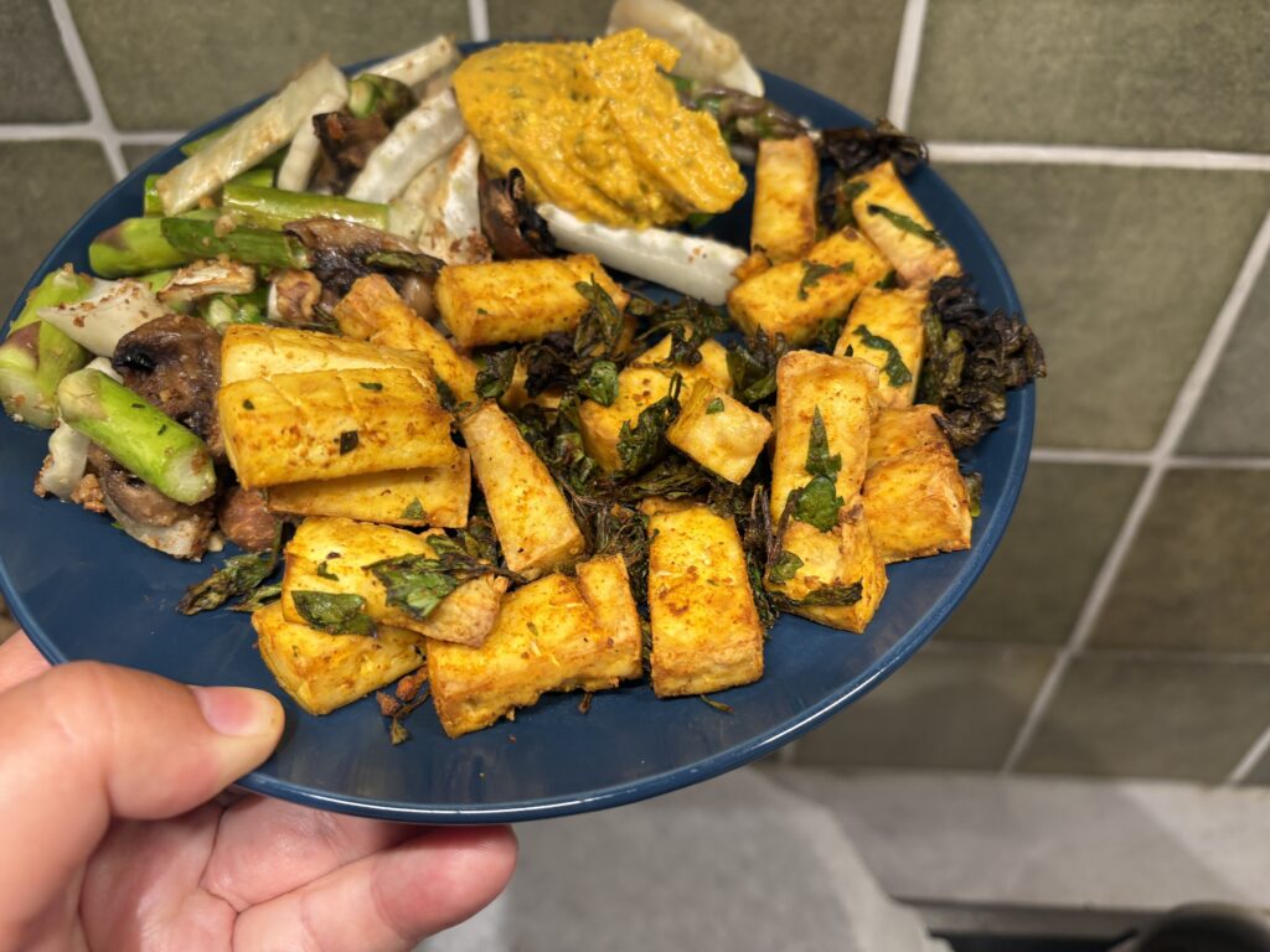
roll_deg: +1.7
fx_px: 954
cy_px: 476
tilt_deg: -44.8
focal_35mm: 26
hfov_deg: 67.3
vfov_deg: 53.1
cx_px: 635
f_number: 1.6
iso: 80
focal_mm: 5.96
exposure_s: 1/50
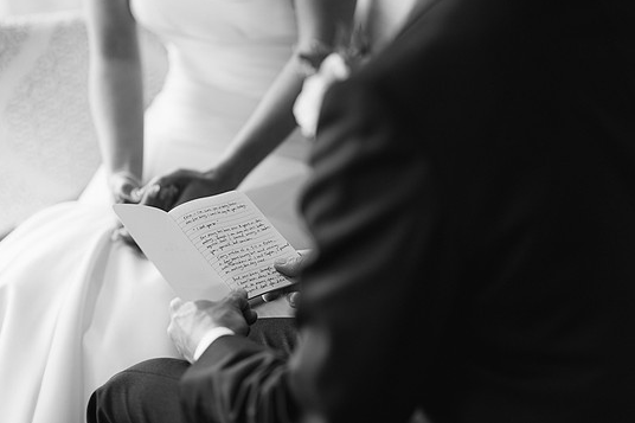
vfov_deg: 14.9
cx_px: 316
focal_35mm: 92
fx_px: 1622
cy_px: 196
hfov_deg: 22.1
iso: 100
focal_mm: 85
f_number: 2
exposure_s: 1/125
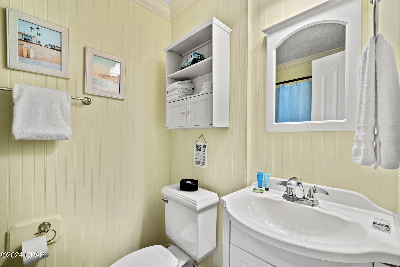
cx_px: 200
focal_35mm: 15
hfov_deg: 100.4
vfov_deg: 77.3
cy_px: 134
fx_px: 167
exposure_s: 1.3
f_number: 8
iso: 400
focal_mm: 10
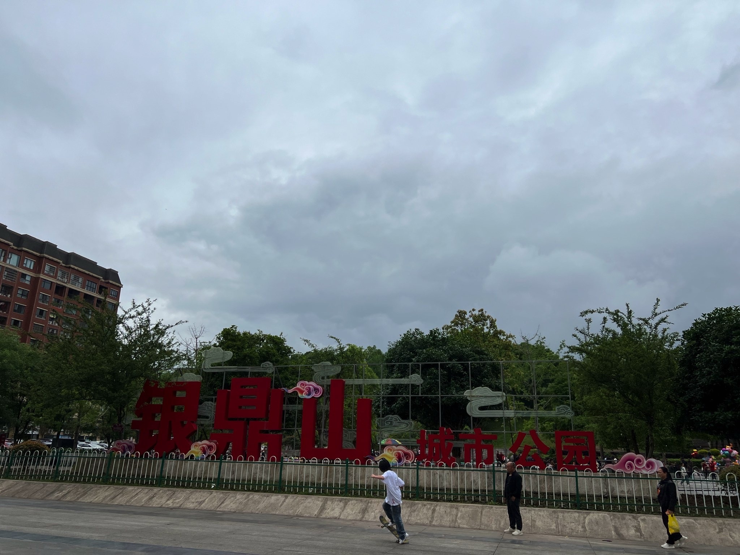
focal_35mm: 26
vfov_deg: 53.1
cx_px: 370
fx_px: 556
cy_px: 278
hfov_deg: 67.3
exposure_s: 1/6993
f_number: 1.5
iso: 50
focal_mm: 5.7
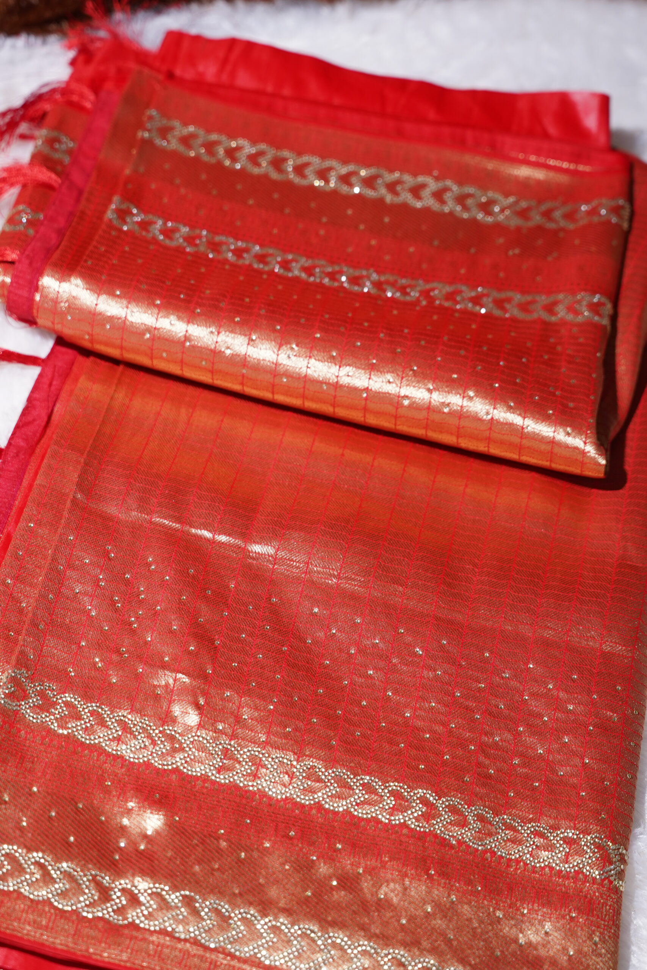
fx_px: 1860
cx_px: 324
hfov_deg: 19.7
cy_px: 485
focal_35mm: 69
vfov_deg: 29.2
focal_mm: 46.5
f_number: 2.8
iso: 400
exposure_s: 1/200
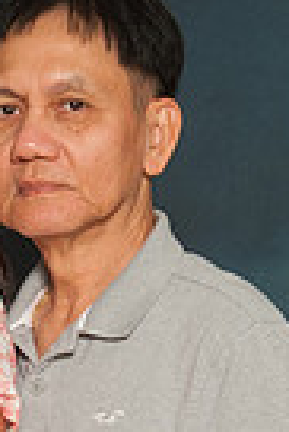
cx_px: -433
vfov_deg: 6.3
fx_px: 3927
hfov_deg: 4.1
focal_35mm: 327
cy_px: 461
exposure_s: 1/125
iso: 200
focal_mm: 48
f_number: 7.1
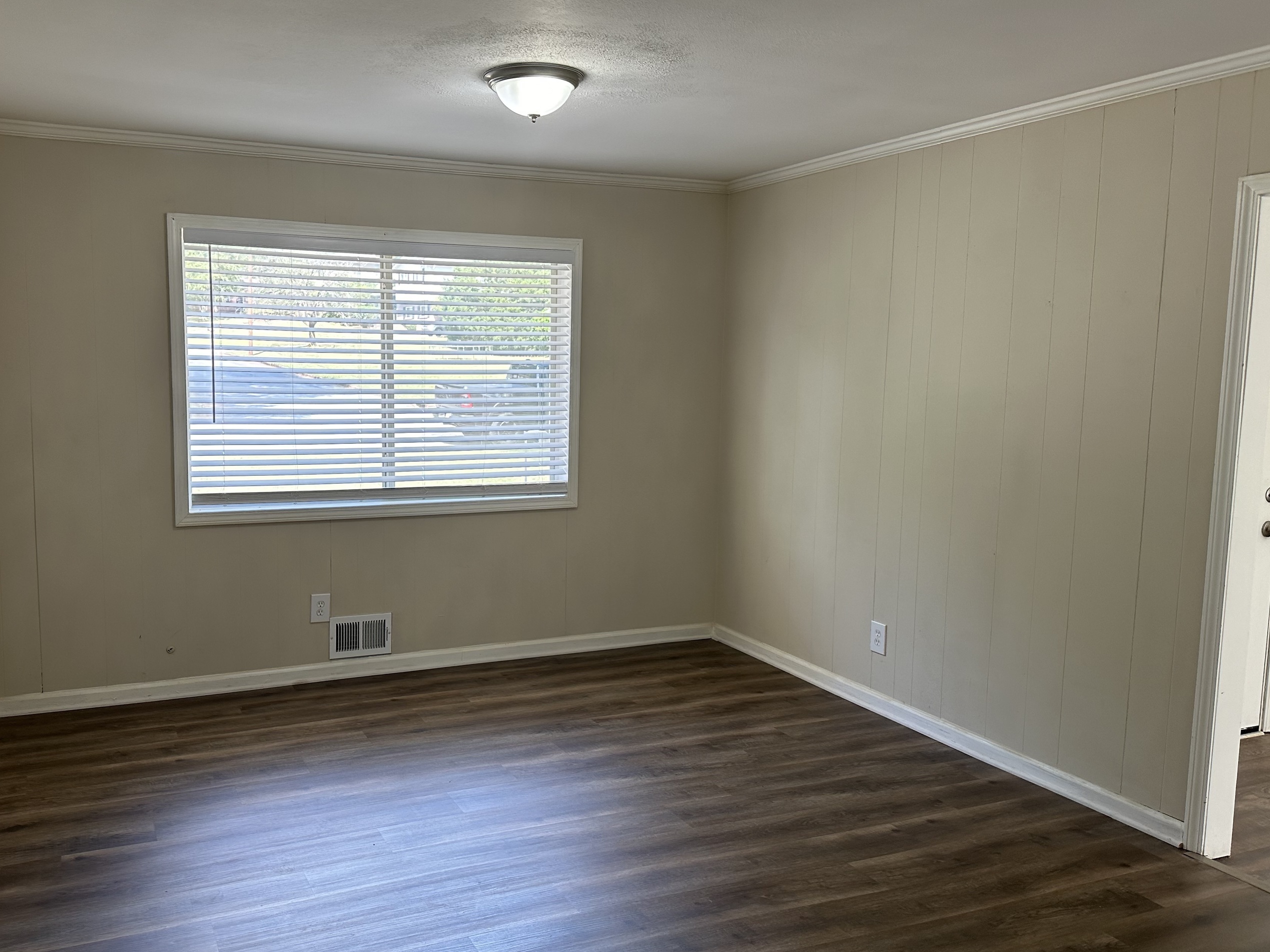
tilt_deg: -6.7
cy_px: 474
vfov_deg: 48.2
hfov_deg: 61.3
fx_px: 1064
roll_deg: -0.3
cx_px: 528
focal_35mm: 29
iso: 125
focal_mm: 6.86
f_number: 1.78
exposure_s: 1/156
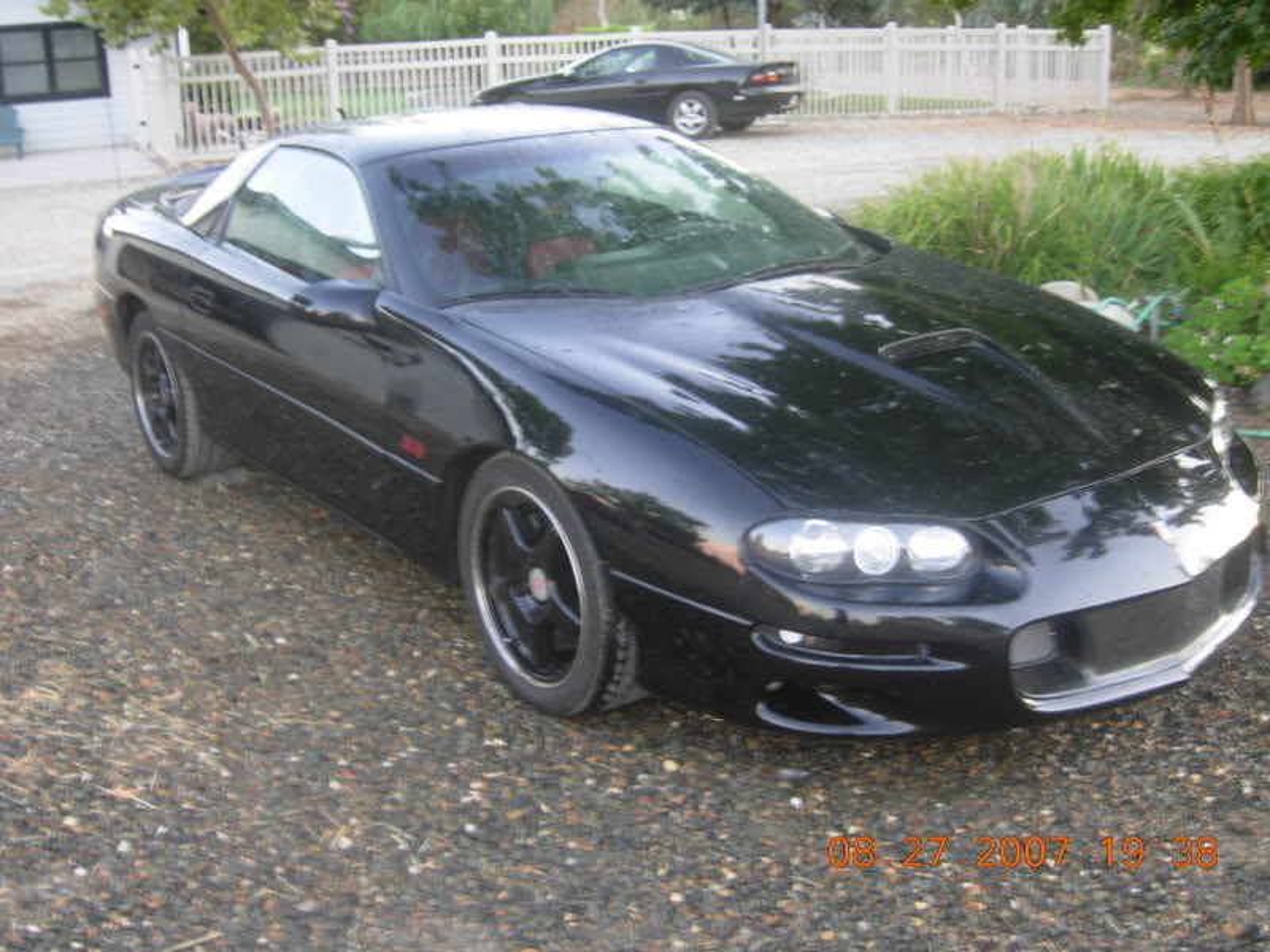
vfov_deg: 35.1
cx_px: 635
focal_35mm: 41
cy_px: 476
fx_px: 1504
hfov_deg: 45.8
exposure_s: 1/5
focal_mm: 8.5
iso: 50
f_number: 2.9
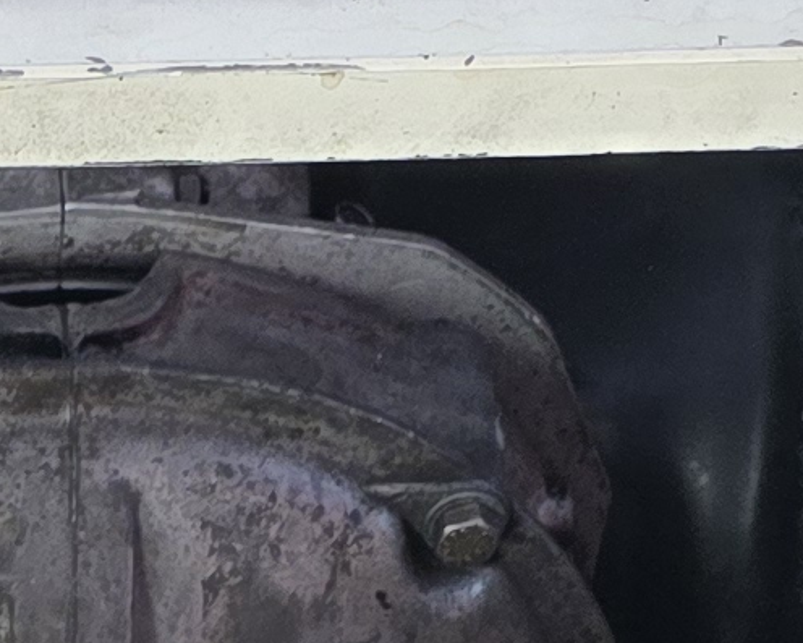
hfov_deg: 10.4
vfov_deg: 7.6
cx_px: -275
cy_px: 1843
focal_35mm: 181
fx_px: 4302
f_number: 1.7
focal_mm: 6.3
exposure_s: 1/180
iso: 100
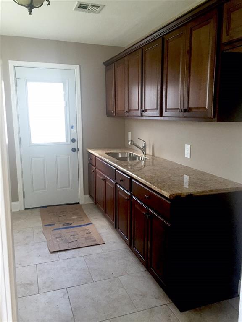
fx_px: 270
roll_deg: +0.3
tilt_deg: -10.3
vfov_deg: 61.7
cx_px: 121
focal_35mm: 29
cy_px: 161
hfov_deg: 48.2
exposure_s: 1/30
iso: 50
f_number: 2.2
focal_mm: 4.15
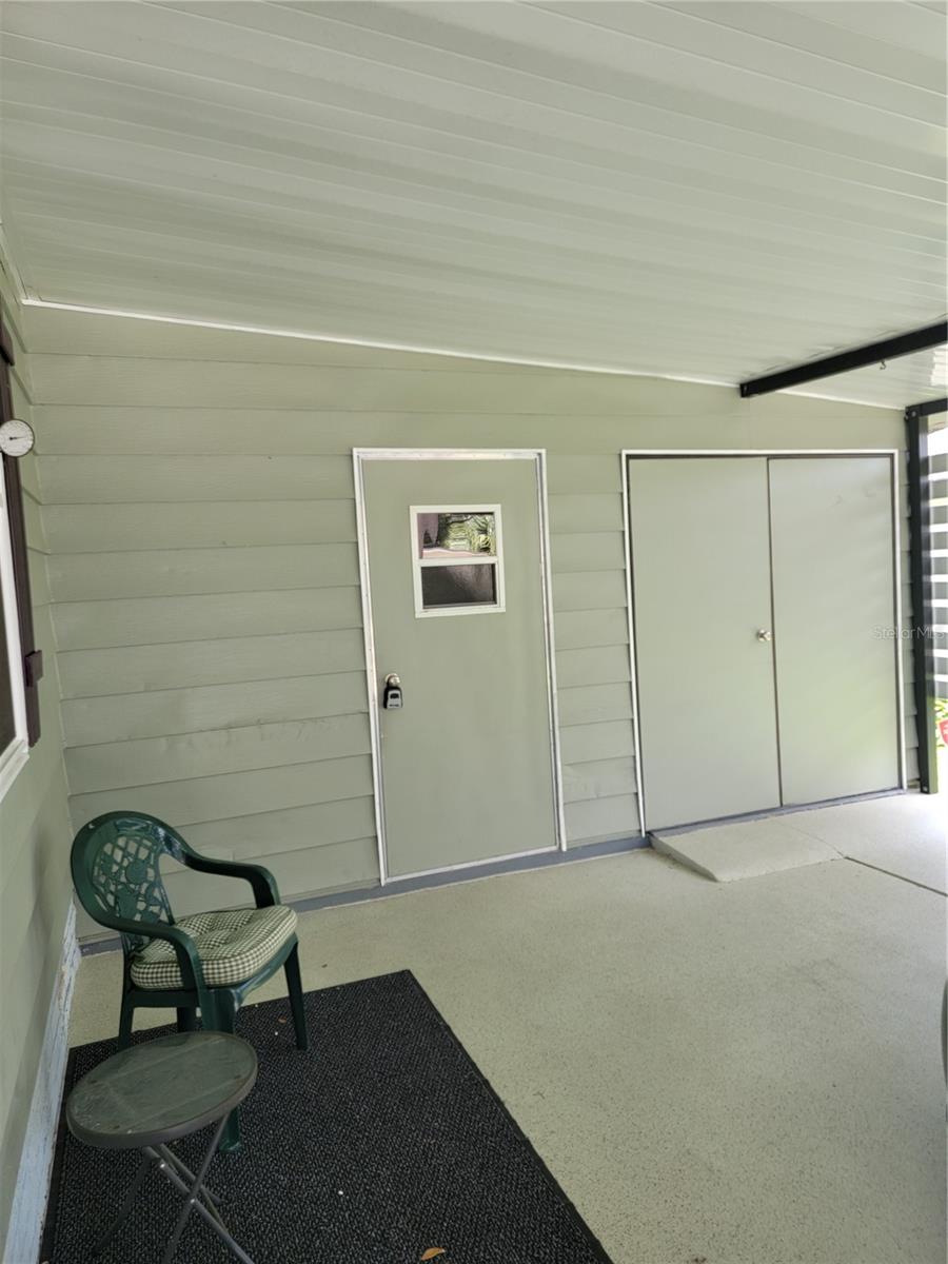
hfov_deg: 56.8
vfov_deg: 71.6
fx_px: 876
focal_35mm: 24
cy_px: 632
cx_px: 474
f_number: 1.8
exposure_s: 1/119
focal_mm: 6.7
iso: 64
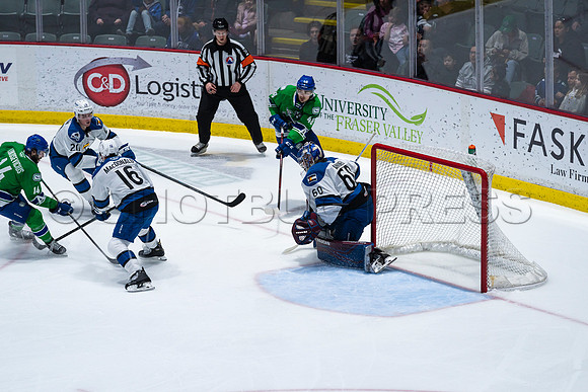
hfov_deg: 10.3
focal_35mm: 200
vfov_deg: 6.9
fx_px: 3267
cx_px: 294
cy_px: 196
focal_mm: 200
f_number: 4
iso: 1000
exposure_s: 1/1000
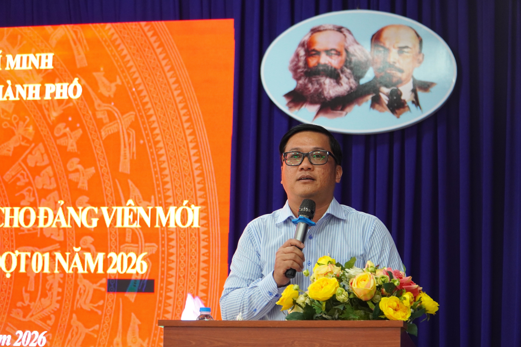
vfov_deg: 14.3
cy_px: 173
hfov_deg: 21.3
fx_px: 1382
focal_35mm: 96
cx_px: 260
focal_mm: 63
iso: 1000
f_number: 4
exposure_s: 1/100
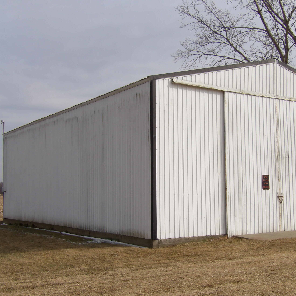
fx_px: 455
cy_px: 149
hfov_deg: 35.9
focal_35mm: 47
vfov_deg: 36.1
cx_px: 178
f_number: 7.4
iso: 100
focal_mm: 7
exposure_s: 1/312
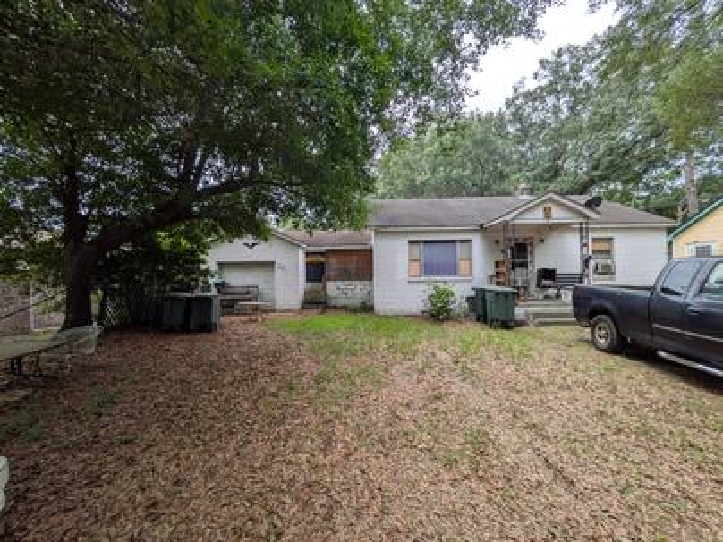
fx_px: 292
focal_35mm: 14
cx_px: 362
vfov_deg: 85.7
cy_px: 271
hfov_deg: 102.1
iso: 45
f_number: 2.2
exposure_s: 1/802
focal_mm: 1.83
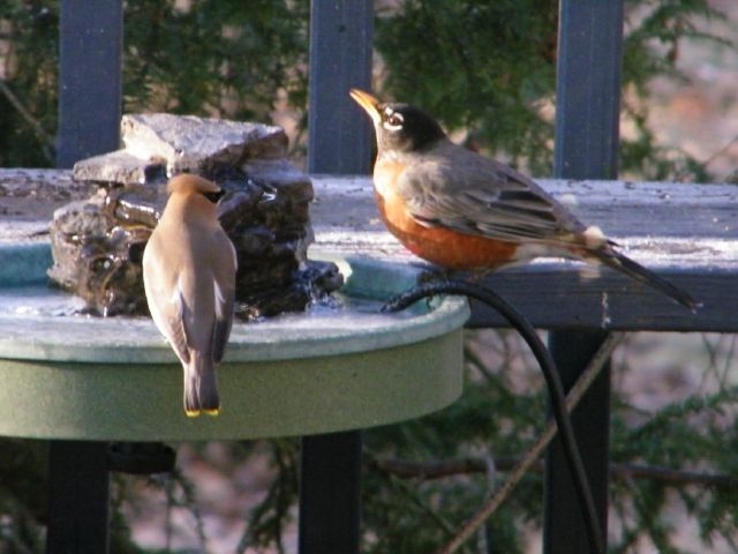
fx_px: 8954
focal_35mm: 420
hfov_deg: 4.7
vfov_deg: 3.5
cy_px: 277
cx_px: 369
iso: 500
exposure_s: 1/160
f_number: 5.4
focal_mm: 75
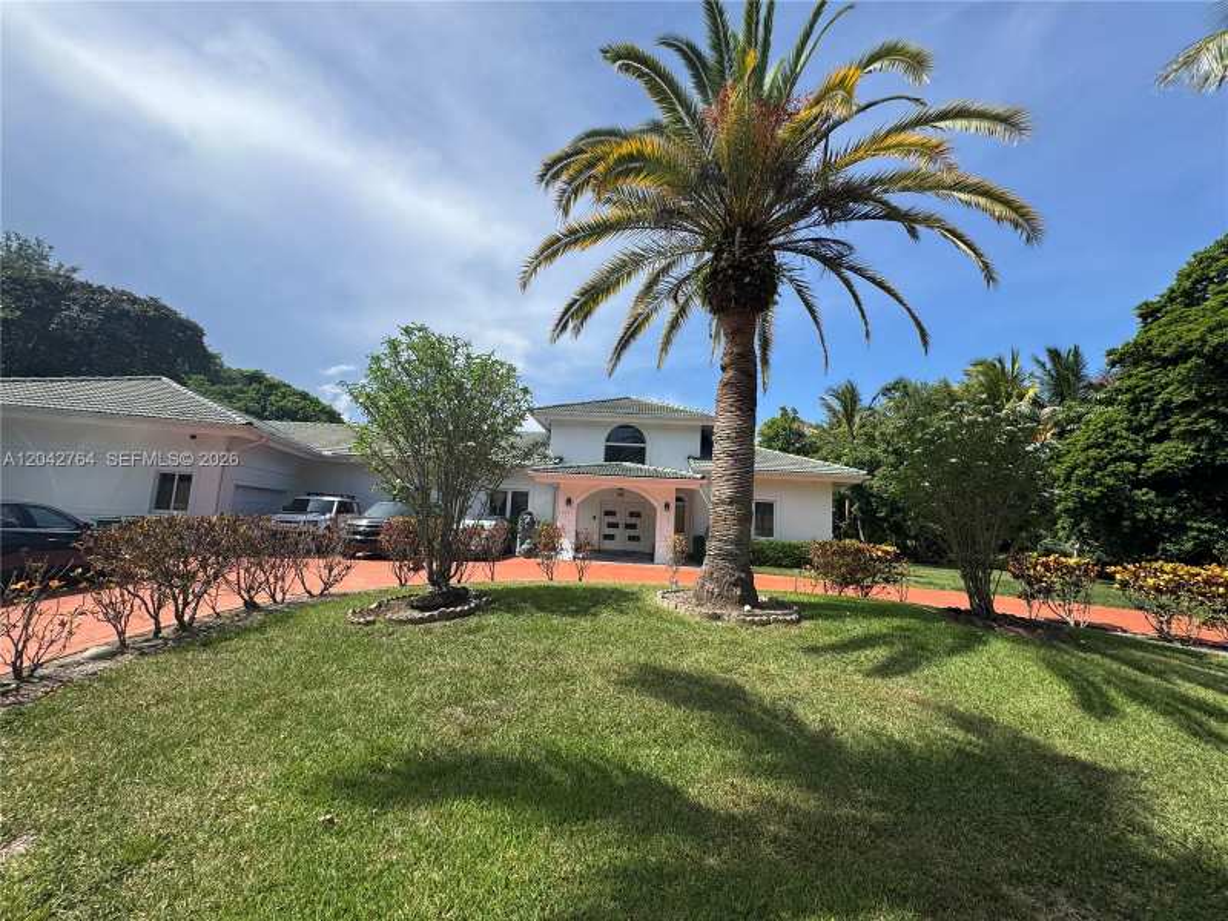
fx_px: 497
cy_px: 460
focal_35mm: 14
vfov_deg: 85.7
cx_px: 614
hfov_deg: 102.1
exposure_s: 1/2028
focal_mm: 2.22
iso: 50
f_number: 2.2
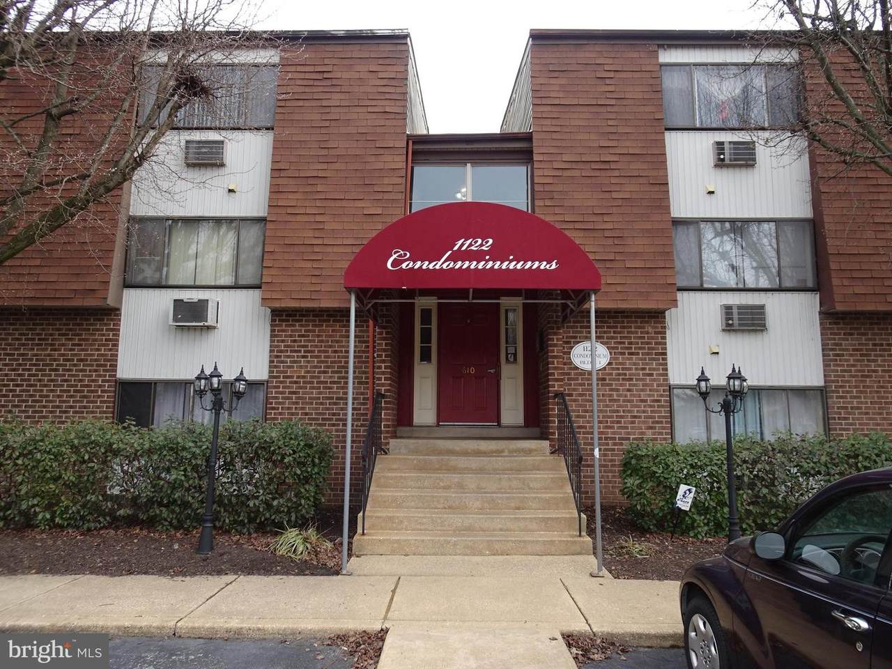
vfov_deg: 56.8
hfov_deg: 71.6
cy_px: 334
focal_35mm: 24
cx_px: 446
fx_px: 618
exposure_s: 1/160
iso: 80
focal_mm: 4.1
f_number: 3.5
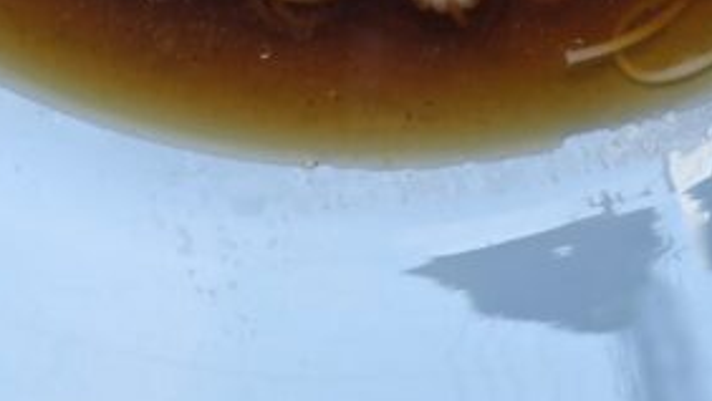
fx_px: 5157
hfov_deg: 7.9
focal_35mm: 273
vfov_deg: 4.3
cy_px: -658
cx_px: 298
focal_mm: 7.9
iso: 50
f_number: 2.4
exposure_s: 1/117
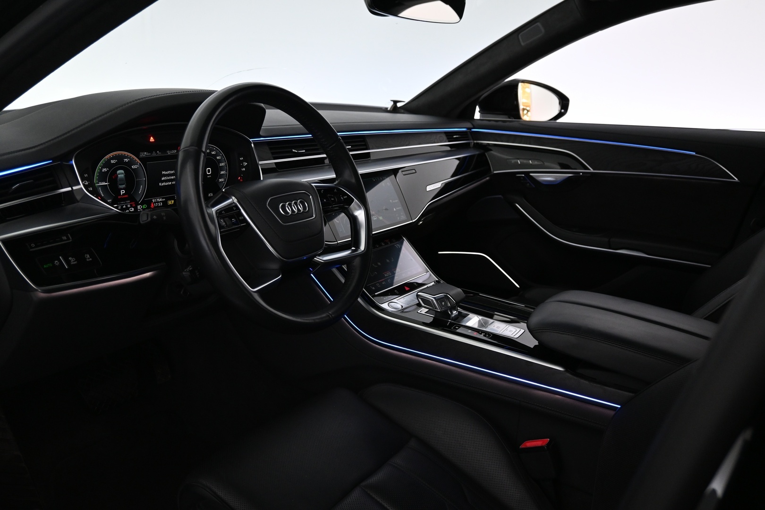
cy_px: 255
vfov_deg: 43.6
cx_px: 382
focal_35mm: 30
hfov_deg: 61.9
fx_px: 637
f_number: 3.8
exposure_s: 1/30
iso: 1400
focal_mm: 20
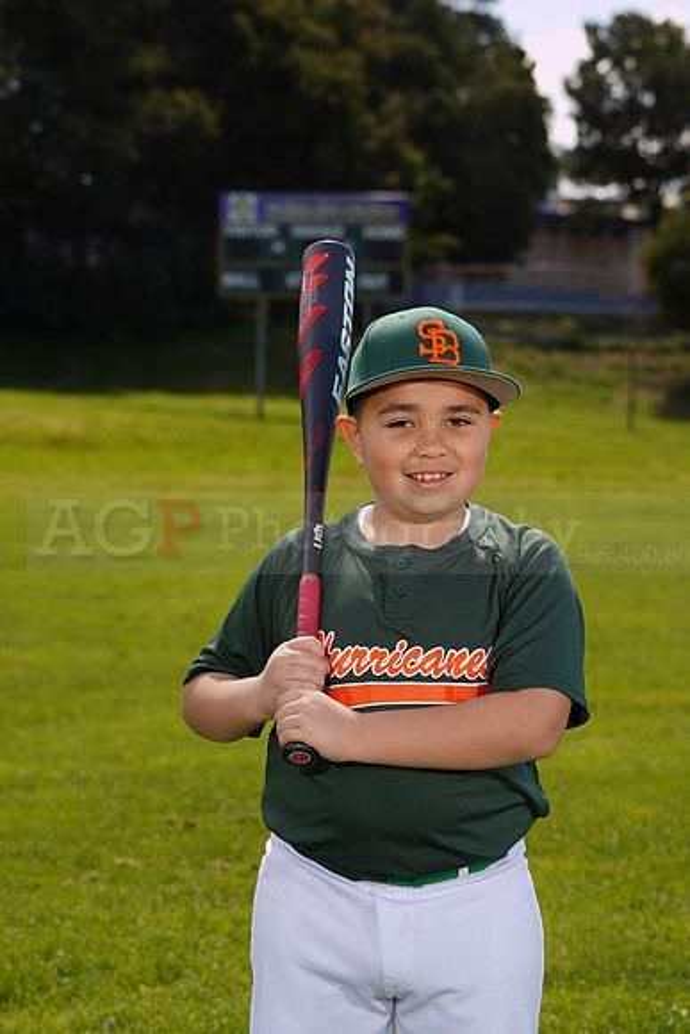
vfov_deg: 20.4
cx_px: 345
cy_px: 517
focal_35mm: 100
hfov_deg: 13.7
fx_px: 2873
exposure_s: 1/160
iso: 80
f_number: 9
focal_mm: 100
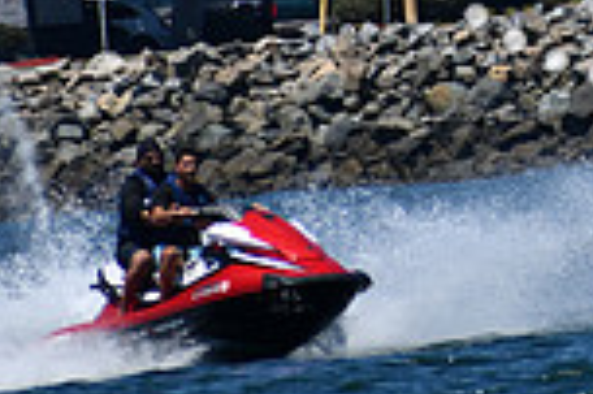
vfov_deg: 0.8
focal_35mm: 1722
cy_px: -283
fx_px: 28334
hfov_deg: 1.2
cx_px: 691
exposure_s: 1/1250
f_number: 6.3
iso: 200
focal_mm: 300
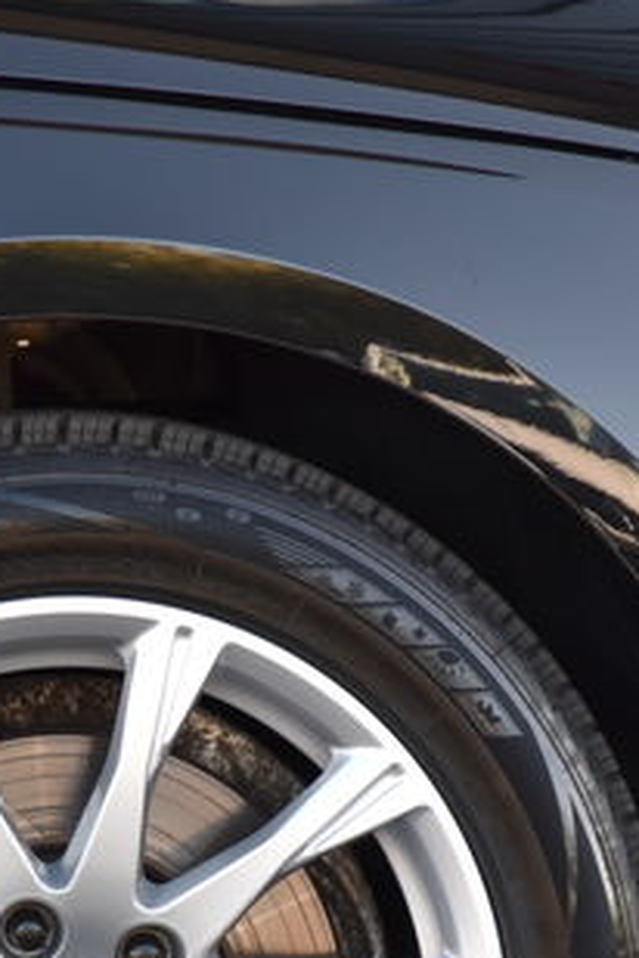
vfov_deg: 4.5
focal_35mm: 462
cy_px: 848
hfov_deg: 3.0
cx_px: 217
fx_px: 12290
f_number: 5.3
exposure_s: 1/250
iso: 720
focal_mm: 95
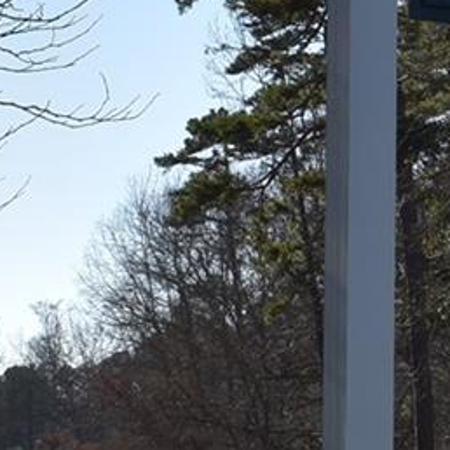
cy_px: 191
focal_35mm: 223
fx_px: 3280
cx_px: 520
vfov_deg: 7.8
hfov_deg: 7.8
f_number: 10
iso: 100
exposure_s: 1/200
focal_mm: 22
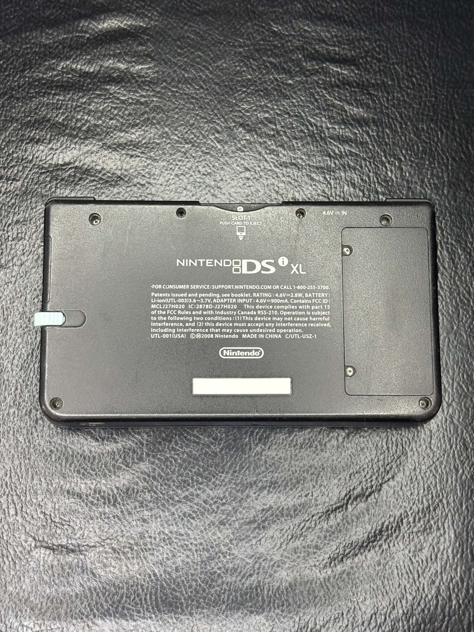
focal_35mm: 52
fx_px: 949
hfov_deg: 28.0
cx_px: 237
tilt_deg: -79.0
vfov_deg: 36.8
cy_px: 316
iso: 160
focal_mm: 5.96
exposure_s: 1/40
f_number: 1.6
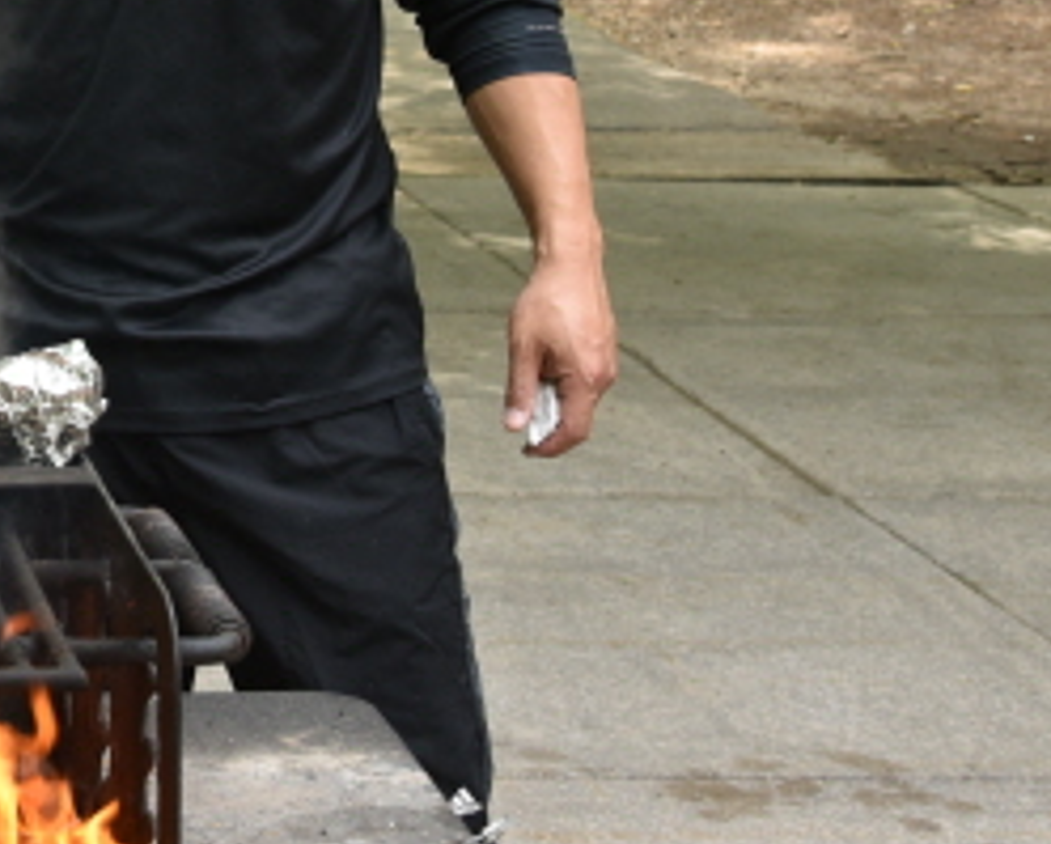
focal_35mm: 115
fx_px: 3581
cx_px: -466
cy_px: -157
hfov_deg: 15.5
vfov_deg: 13.1
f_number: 6.3
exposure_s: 1/160
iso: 400
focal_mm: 38
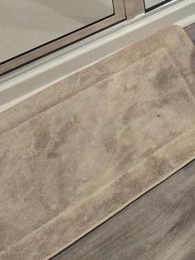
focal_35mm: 63
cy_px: -249
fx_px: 473
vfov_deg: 19.3
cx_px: 345
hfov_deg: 18.5
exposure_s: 1/60
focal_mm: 2.2
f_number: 2.2
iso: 400
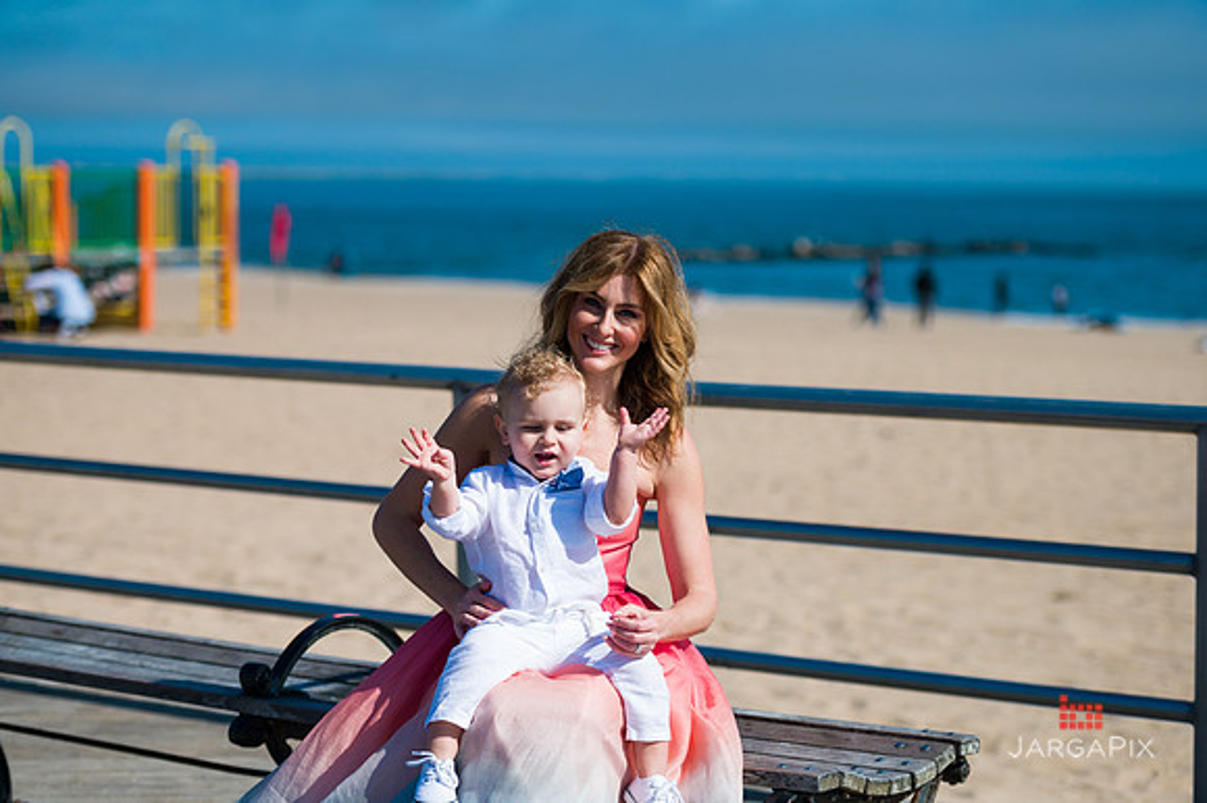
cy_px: 402
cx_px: 604
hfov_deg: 20.4
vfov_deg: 13.7
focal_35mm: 100
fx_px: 3351
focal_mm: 100
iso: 200
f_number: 3.2
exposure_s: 1/6400
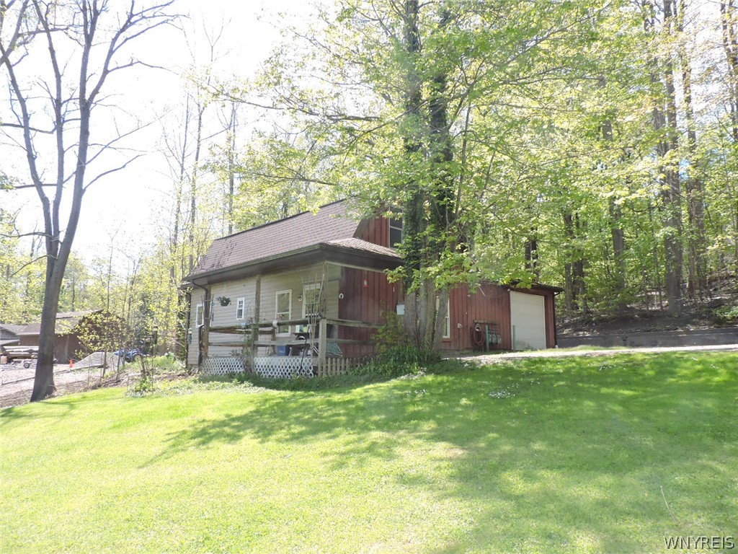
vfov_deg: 56.8
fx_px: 512
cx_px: 369
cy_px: 277
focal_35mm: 24
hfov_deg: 71.6
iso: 320
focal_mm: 4.3
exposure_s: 1/800
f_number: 3
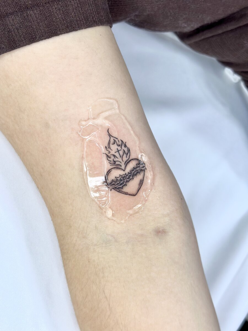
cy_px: 166
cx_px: 124
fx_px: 459
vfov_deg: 39.7
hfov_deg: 30.3
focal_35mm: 48
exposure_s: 1/120
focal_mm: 6.86
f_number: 1.78
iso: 100
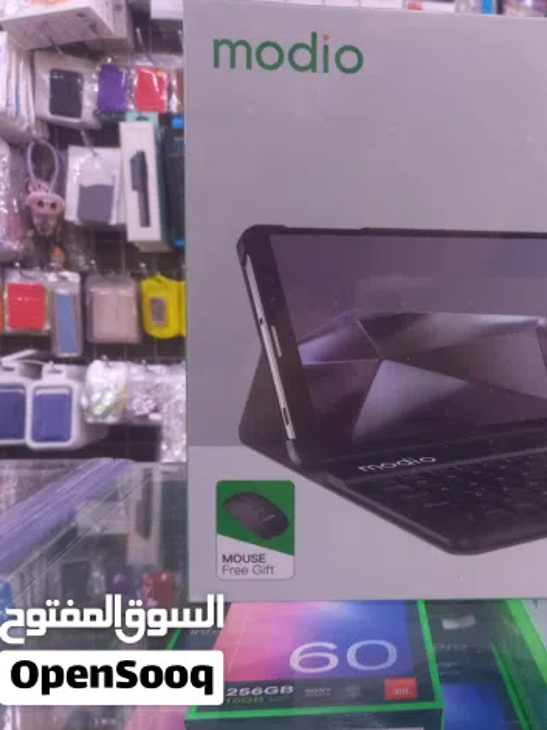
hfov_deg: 39.7
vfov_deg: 54.0
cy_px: 370
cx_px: 457
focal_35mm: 34
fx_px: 717
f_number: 2
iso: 200
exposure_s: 1/50
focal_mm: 4.6
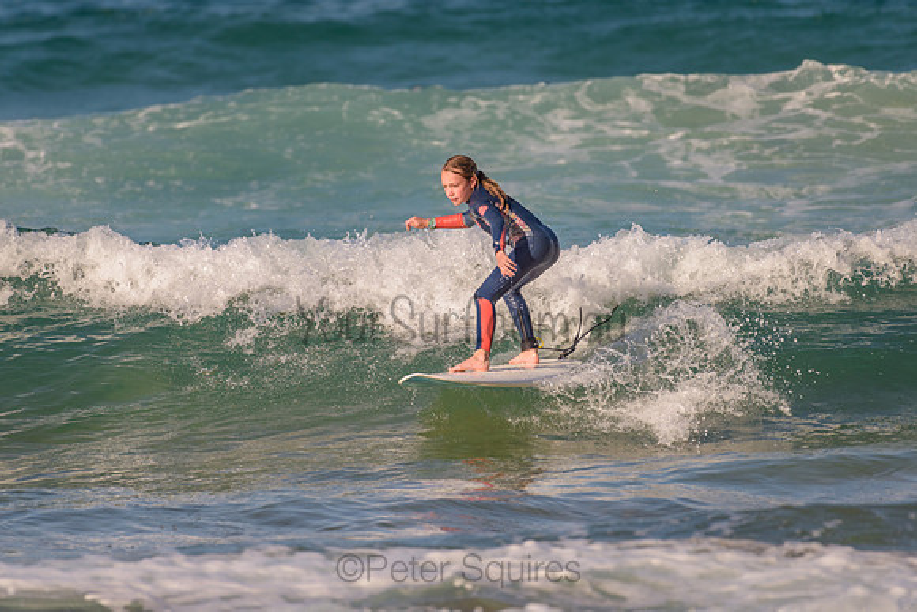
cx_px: 446
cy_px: 237
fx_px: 15627
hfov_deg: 3.4
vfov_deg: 2.2
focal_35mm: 613
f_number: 5.6
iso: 200
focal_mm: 500
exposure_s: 1/2000
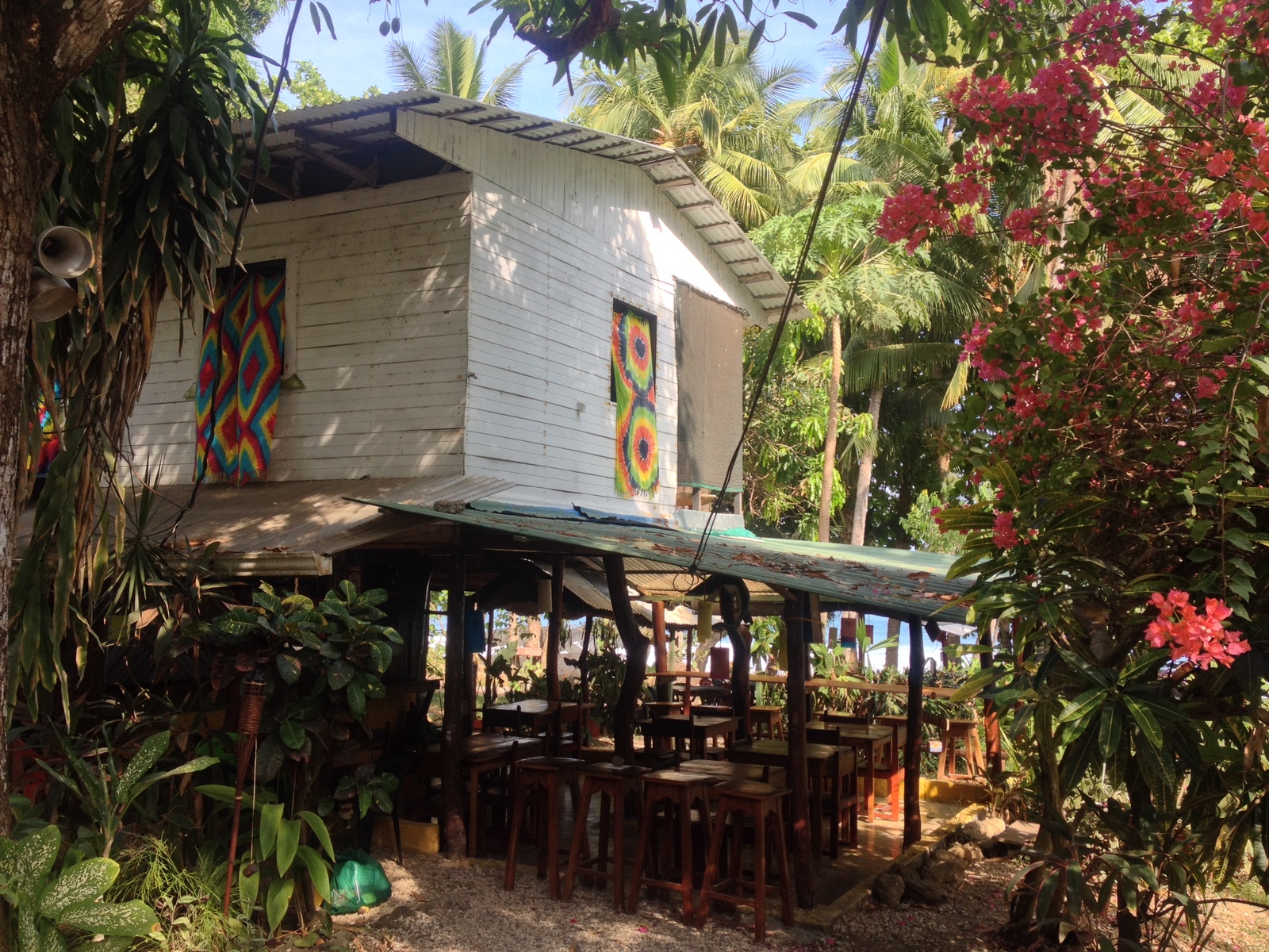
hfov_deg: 52.6
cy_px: 476
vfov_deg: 40.7
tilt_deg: +1.5
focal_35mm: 35
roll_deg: +0.3
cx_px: 634
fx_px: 1283
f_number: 2.4
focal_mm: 4.28
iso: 50
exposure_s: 1/212
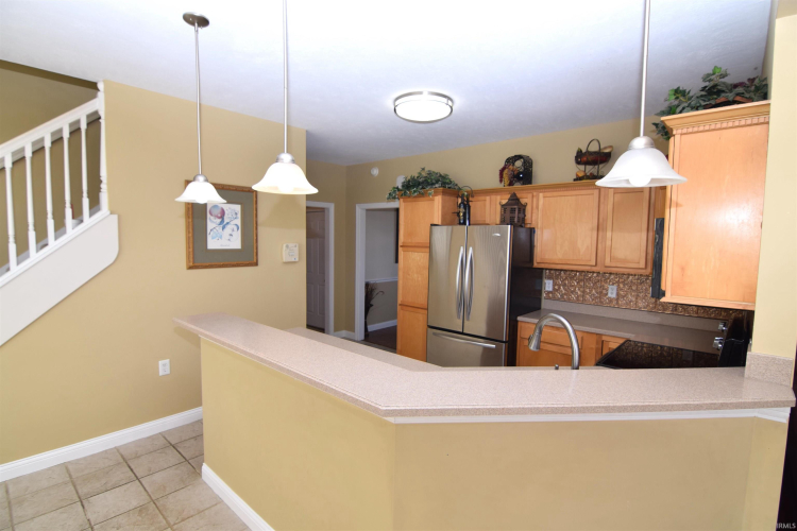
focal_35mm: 16
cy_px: 266
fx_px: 365
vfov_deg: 72.1
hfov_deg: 95.0
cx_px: 398
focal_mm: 11
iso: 220
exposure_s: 1/125
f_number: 5.6
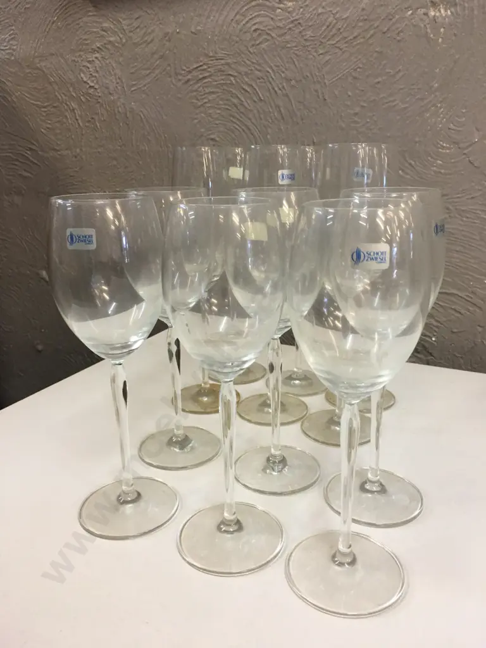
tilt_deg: -15.2
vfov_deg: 61.7
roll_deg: +0.2
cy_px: 324
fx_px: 543
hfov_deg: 48.2
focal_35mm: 29
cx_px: 243
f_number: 2.2
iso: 64
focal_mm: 4.15
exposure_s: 1/33
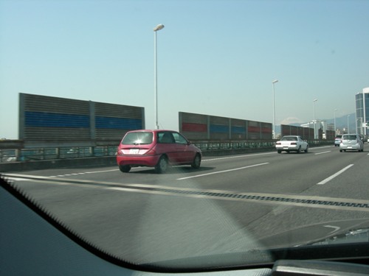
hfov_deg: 51.4
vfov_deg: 39.7
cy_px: 138
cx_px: 184
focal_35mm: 36
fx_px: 384
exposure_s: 1/215
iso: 64
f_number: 6
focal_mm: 7.5
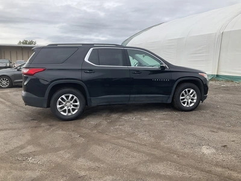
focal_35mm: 29
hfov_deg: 61.7
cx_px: 120
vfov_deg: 48.2
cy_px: 90
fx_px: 202
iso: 25
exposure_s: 1/1279
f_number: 1.8
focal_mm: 3
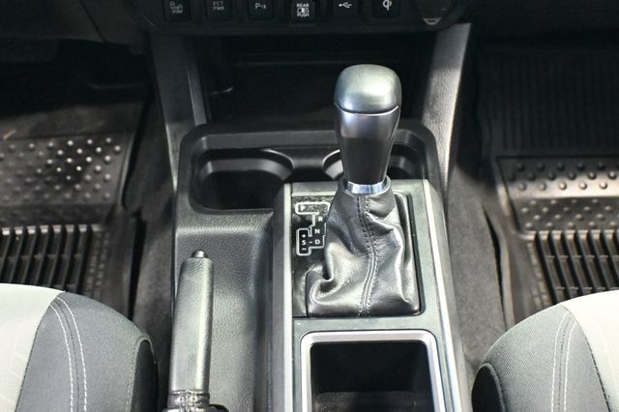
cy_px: 206
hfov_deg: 40.6
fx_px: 838
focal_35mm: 49
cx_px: 310
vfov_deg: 27.6
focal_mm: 32.5
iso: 12800
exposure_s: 1/10
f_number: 5
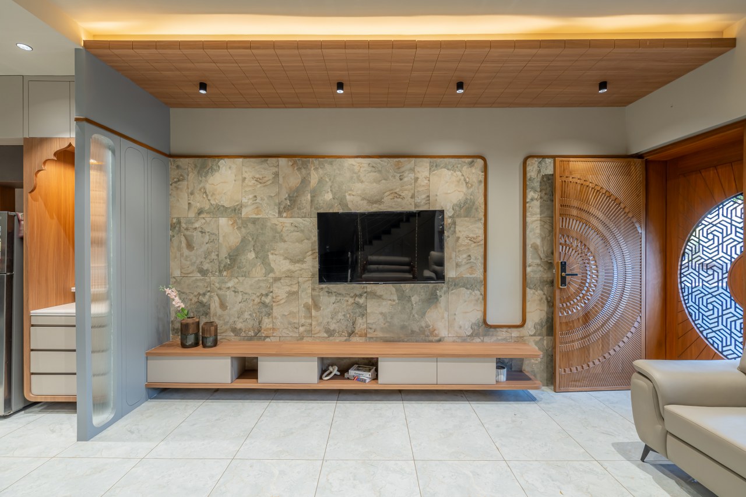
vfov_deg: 73.7
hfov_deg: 96.7
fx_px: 331
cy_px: 248
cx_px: 373
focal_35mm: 16
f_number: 7.1
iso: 160
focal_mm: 16
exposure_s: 1/40
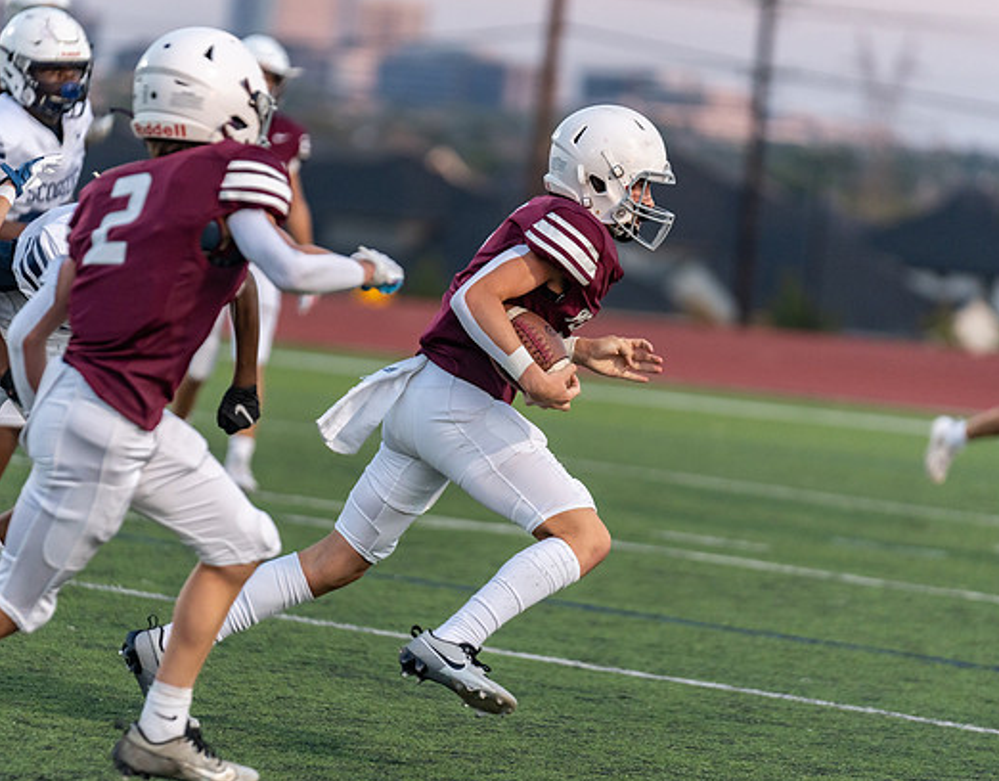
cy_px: 388
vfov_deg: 6.0
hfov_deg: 7.6
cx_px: 444
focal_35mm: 255
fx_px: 7472
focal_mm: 200
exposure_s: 1/1250
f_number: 2.8
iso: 1000
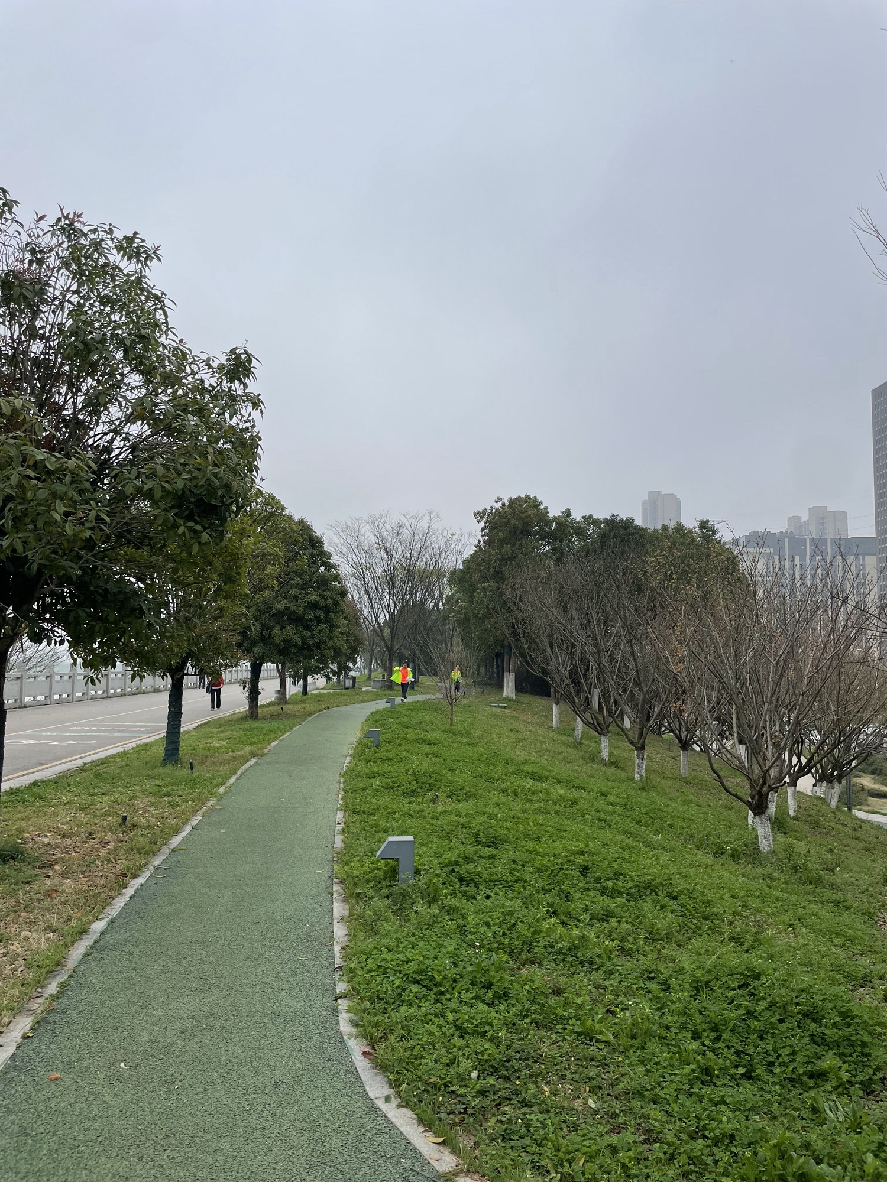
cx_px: 444
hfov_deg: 53.1
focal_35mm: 26
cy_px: 591
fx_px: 888
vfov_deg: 67.3
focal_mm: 4.2
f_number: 1.6
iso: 32
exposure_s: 1/5291
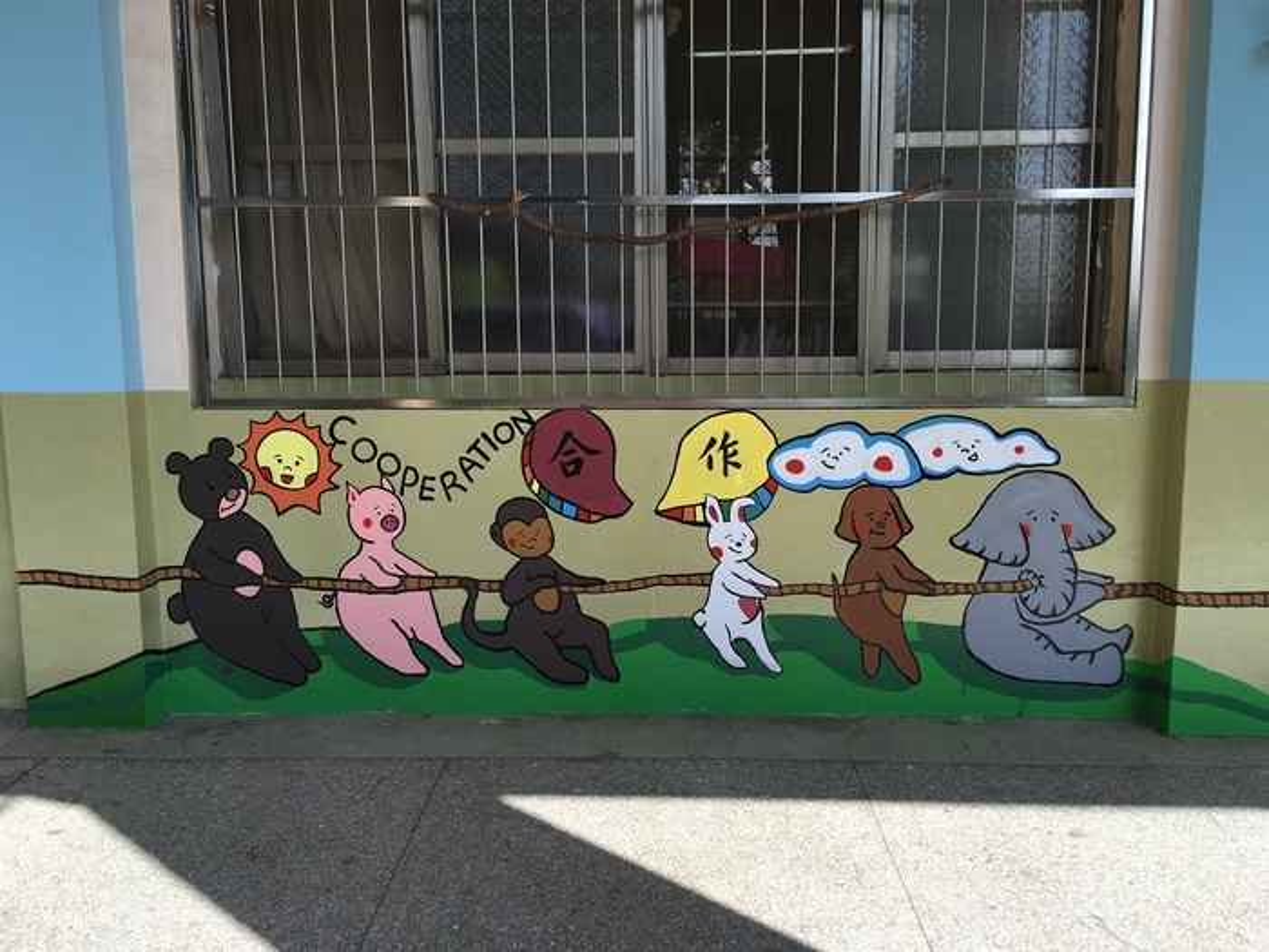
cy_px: 476
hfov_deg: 61.7
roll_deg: +0.4
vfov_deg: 48.2
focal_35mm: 29
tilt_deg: -8.3
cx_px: 634
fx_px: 1063
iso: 25
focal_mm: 4.15
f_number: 2.2
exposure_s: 1/601
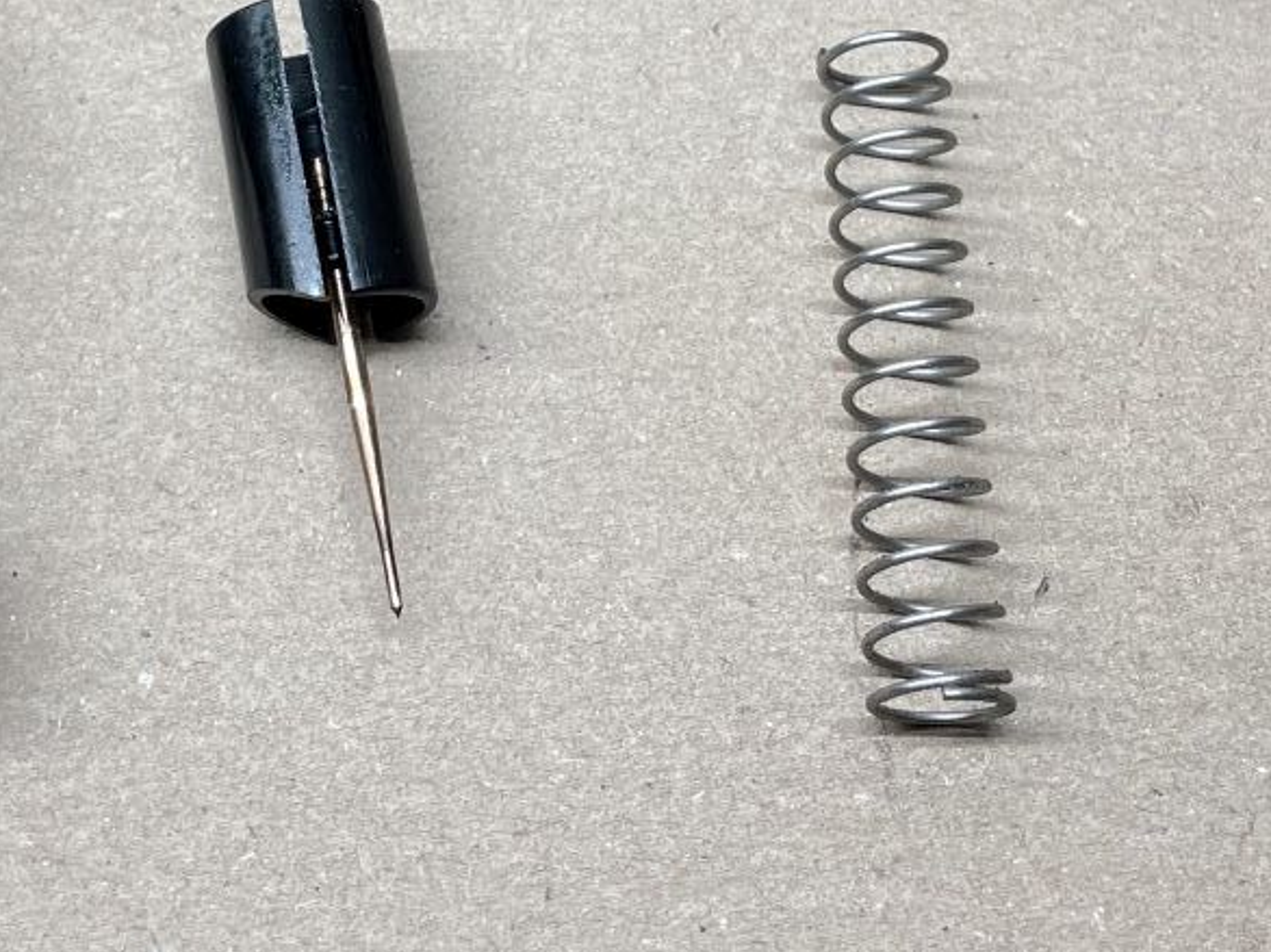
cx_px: 442
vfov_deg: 19.2
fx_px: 2606
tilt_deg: -60.3
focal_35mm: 71
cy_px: -265
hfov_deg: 27.3
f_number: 1.6
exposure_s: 1/100
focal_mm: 4.2
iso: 100
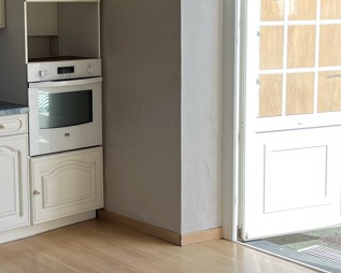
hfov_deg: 28.7
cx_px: 51
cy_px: 89
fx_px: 646
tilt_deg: -7.1
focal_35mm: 64
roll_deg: +1.9
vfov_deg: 23.8
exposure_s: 1/668
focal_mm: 5.1
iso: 50
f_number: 1.6
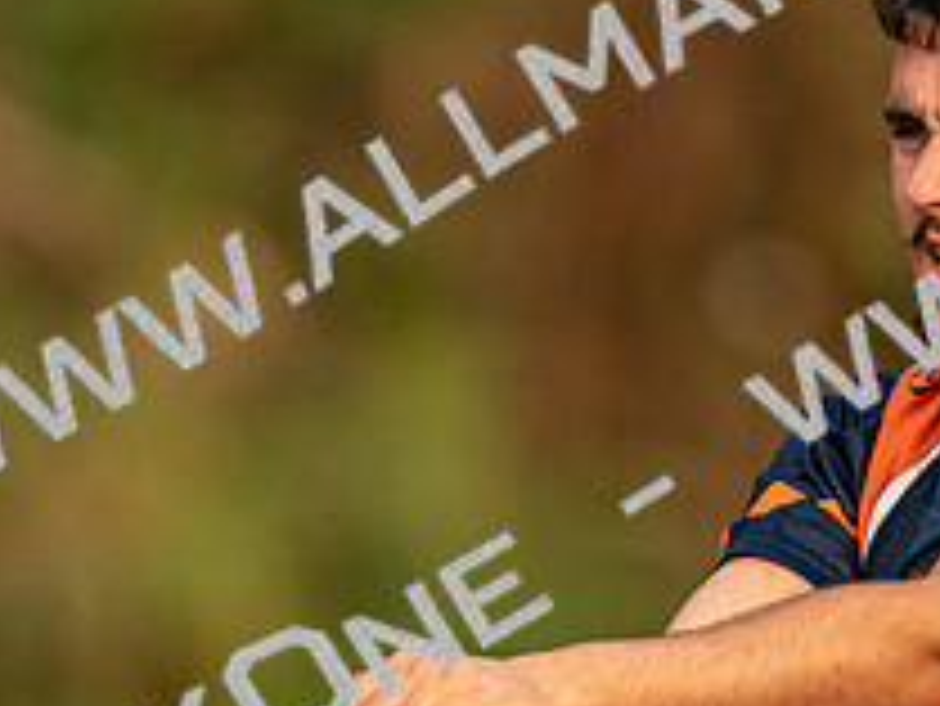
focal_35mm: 1603
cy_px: 519
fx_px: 43555
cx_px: 418
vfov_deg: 0.9
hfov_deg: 1.2
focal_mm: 600
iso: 3600
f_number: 4
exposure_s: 1/2500
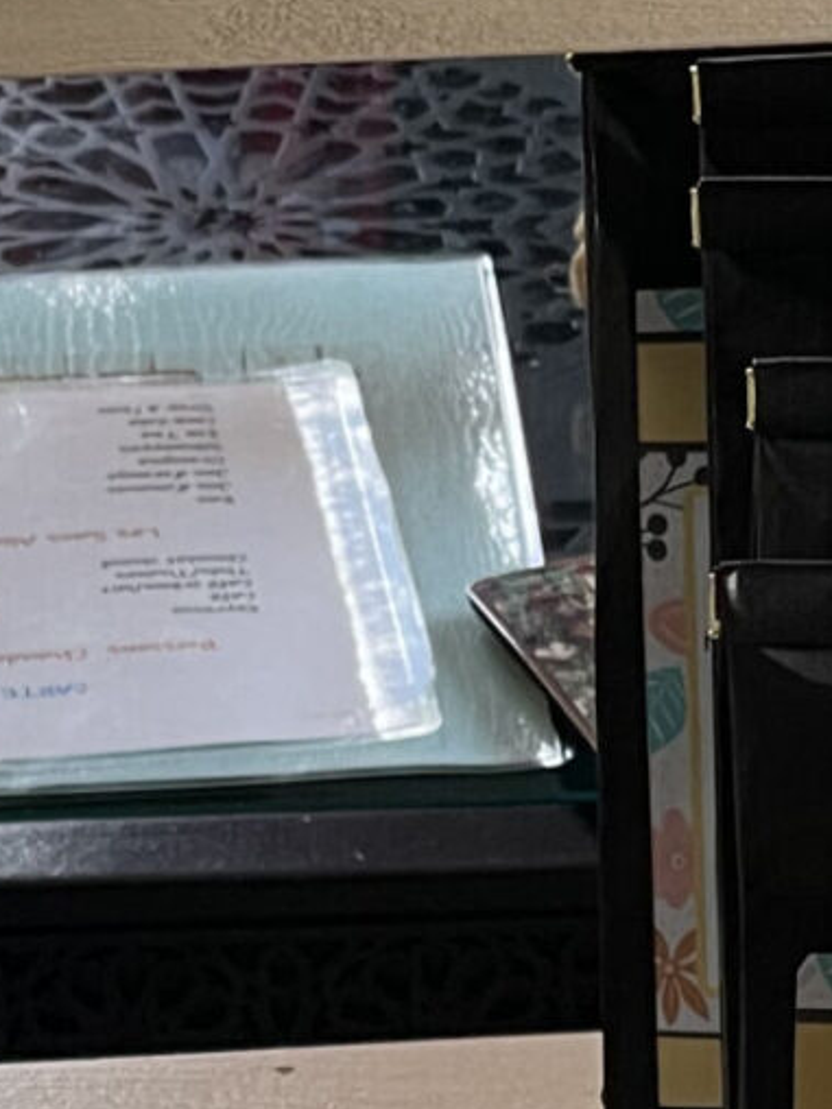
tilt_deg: -20.0
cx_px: 439
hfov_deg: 5.7
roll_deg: +1.9
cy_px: -330
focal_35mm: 262
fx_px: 8396
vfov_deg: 7.5
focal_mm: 6
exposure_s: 1/100
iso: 40
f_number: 2
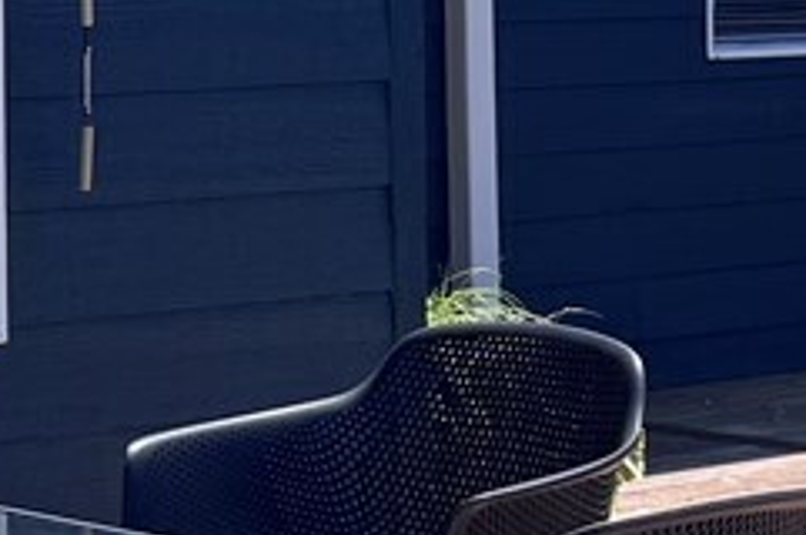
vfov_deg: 8.2
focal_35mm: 166
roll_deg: +1.8
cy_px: -33
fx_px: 3712
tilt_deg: -1.0
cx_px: -43
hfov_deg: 12.2
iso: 80
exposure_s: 1/3413
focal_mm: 6.76
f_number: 1.78
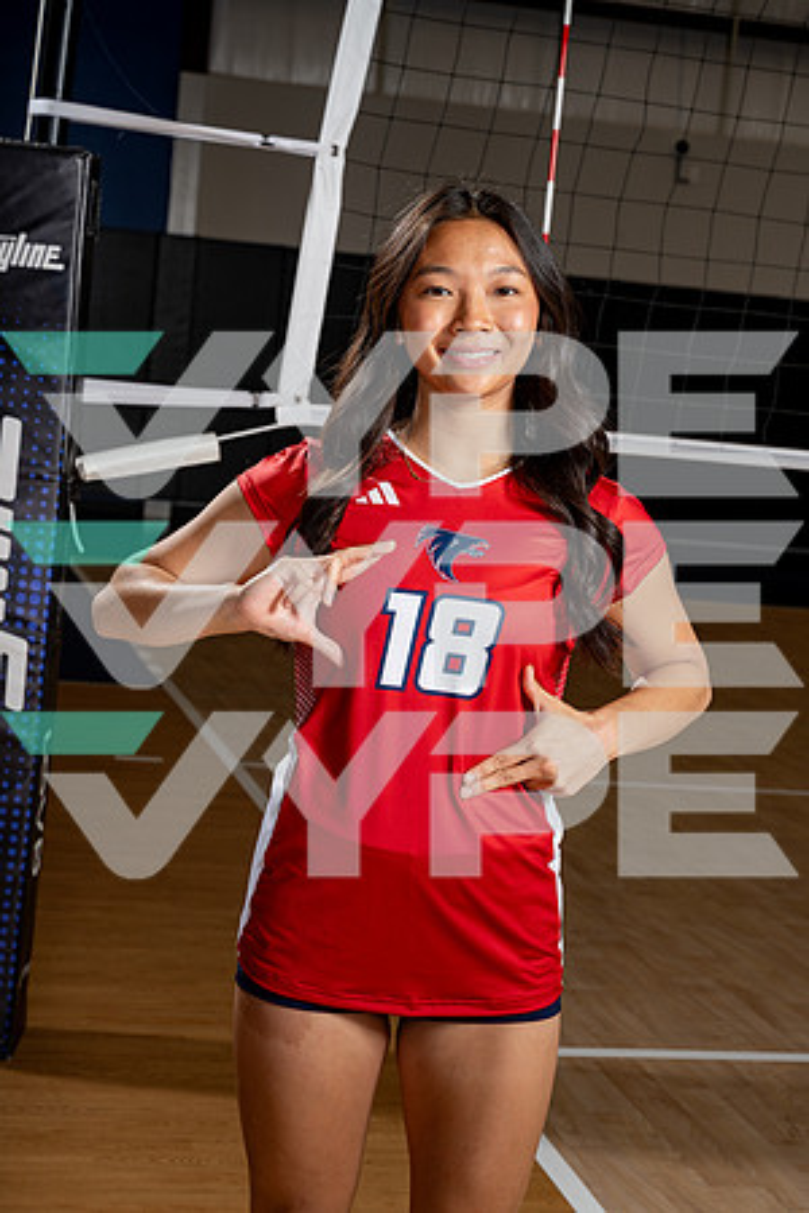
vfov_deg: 28.8
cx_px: 404
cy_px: 606
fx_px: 2359
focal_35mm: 70
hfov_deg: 19.5
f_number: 8
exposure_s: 1/250
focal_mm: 70
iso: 100
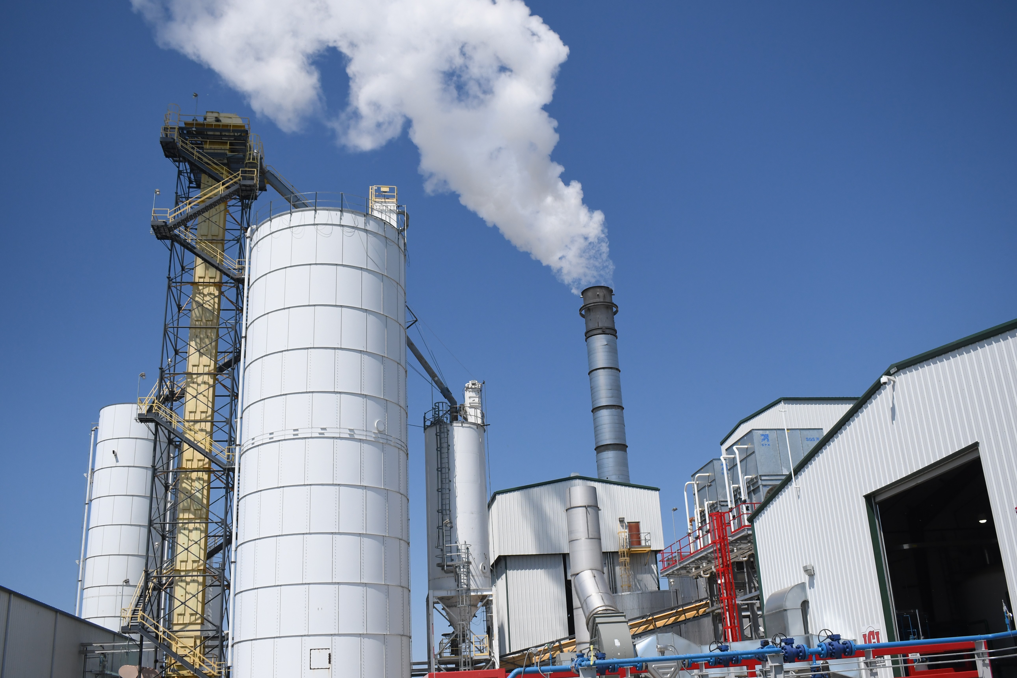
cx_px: 508
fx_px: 876
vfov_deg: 42.3
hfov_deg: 60.3
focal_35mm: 31
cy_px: 339
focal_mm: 21
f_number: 5
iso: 500
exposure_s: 1/8000
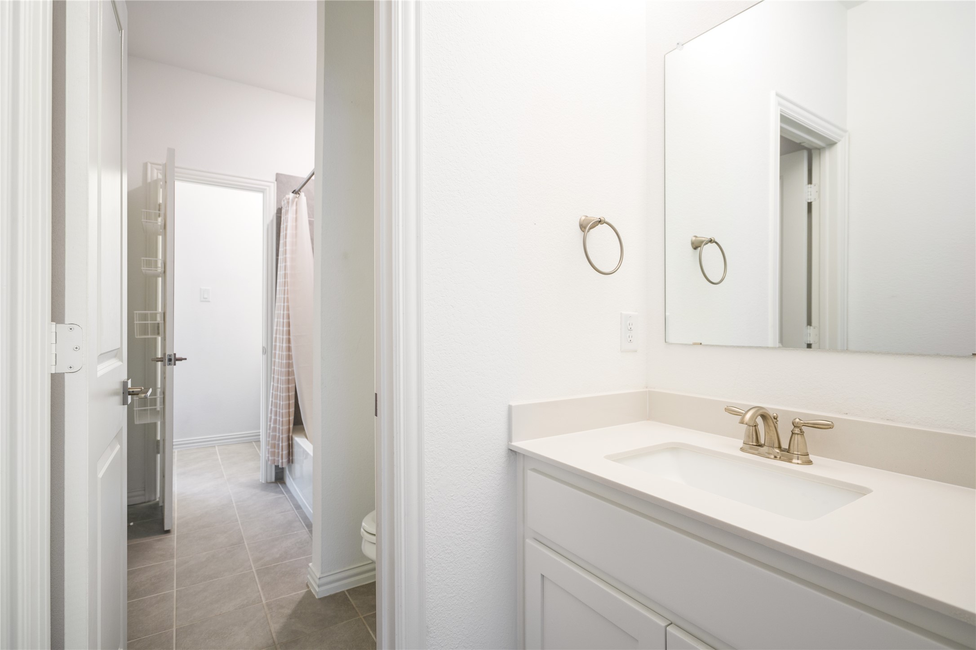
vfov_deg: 73.7
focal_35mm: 16
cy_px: 325
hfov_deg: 96.7
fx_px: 434
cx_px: 488
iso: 160
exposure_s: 1/10
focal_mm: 16
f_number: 4
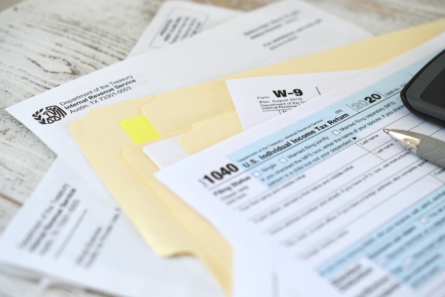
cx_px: 222
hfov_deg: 33.4
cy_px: 148
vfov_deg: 22.6
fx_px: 742
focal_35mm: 60
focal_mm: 40
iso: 200
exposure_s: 1/200
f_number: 4.5
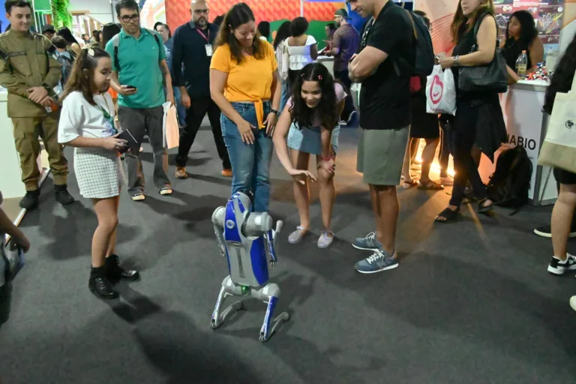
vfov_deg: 43.6
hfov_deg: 61.9
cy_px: 192
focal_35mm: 30
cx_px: 288
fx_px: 480
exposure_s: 1/640
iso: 25600
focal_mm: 20
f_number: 4.5
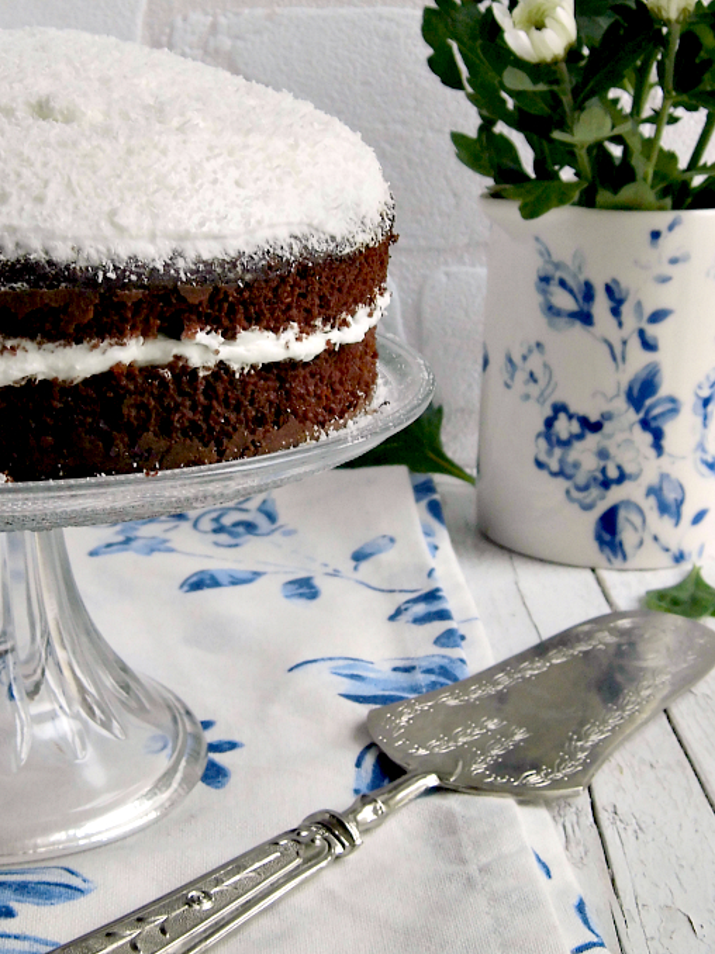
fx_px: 1957
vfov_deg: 27.3
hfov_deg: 20.6
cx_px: 213
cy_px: 371
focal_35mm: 71
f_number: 3.4
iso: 100
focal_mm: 8.3
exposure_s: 1/60
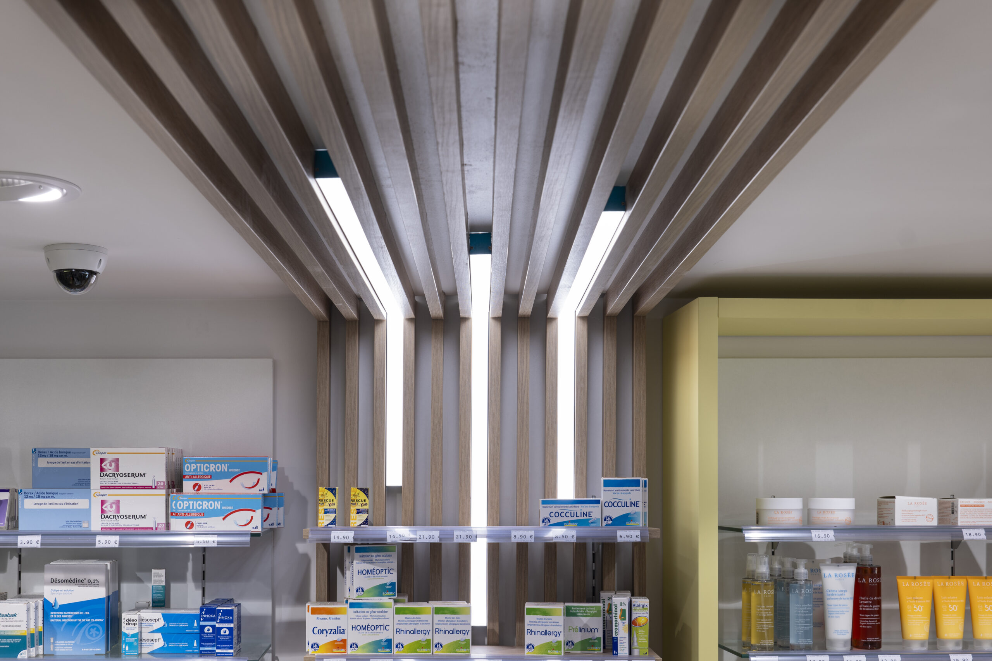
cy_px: 330
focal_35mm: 44
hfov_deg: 44.5
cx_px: 496
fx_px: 1212
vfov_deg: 30.5
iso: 100
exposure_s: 1/13
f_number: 8
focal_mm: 44
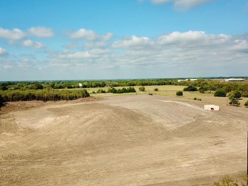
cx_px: 107
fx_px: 258
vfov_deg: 39.6
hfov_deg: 51.2
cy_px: 99
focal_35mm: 36
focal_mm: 4.73
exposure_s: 1/402
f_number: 2.2
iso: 100
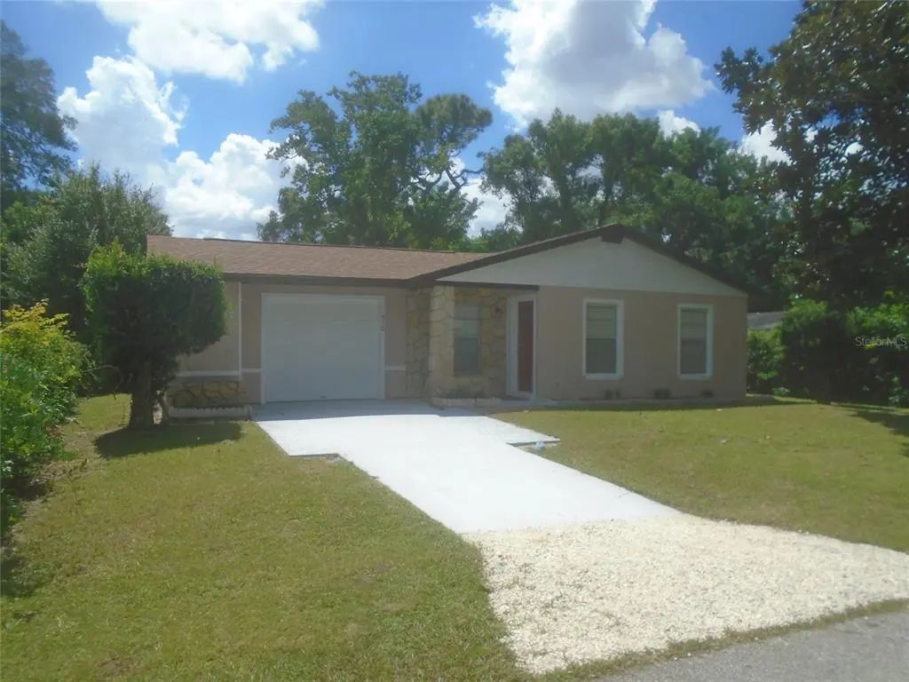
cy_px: 341
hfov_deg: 67.3
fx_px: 683
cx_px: 454
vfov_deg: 53.1
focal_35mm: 26
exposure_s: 1/250
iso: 100
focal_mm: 4.6
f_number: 8
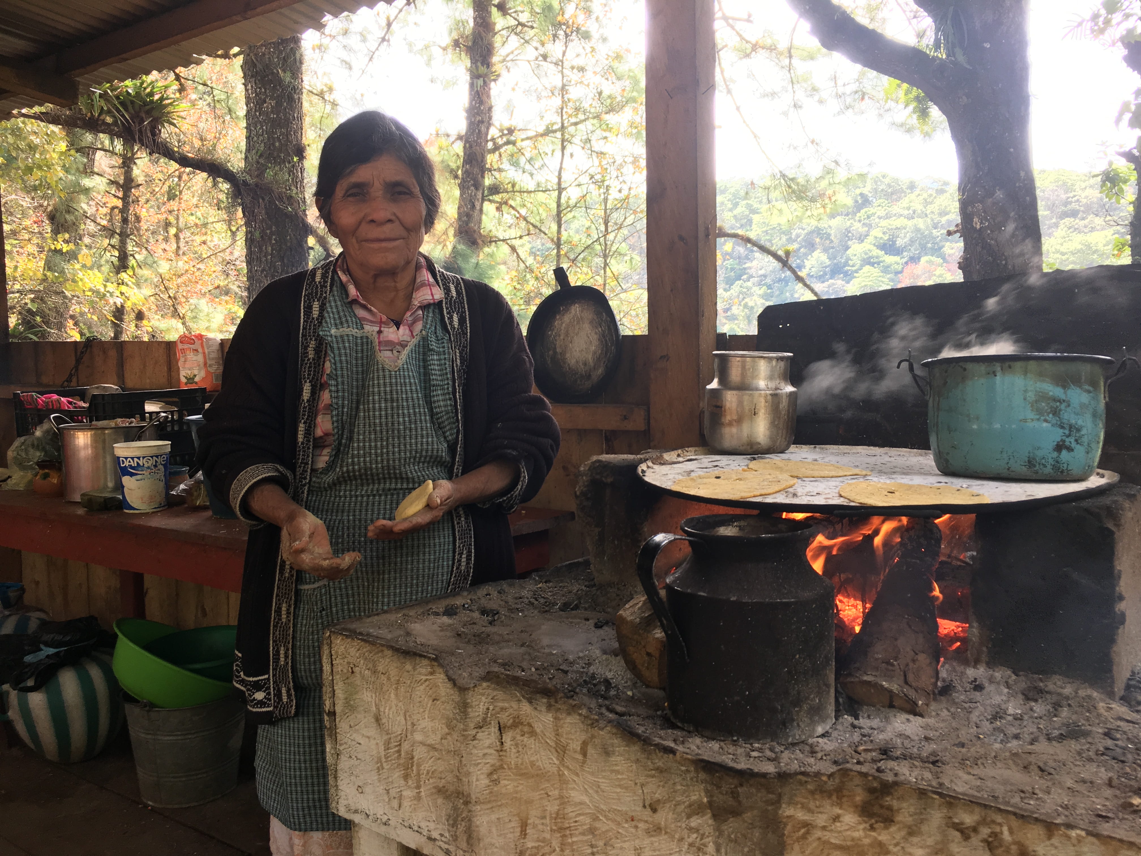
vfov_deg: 48.2
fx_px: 956
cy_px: 428
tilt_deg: -3.1
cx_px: 570
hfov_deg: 61.7
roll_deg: +0.5
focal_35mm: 29
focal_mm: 4.15
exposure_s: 1/120
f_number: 2.2
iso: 32
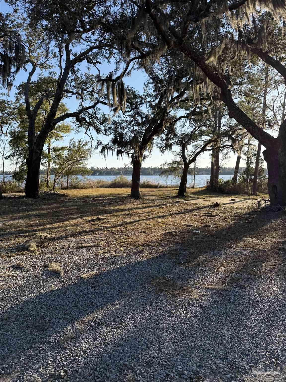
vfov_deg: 71.6
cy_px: 191
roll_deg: -1.3
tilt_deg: -3.3
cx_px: 143
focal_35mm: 24
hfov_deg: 56.8
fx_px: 264
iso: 100
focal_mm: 6.76
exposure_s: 1/2445
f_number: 1.78
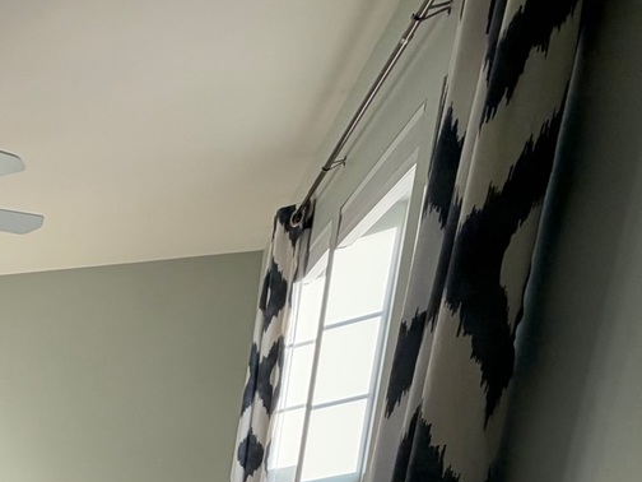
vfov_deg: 30.0
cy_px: 595
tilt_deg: -12.6
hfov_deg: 33.4
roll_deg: +0.6
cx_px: -204
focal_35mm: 40
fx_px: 742
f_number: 2.2
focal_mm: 2.22
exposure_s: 1/120
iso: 80
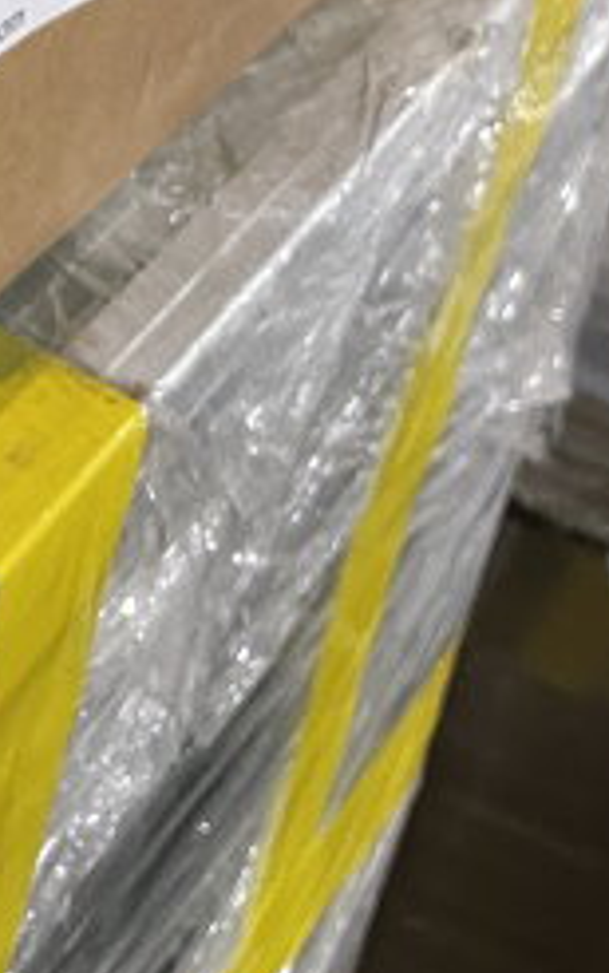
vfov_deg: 20.1
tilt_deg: -20.5
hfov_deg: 12.9
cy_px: -429
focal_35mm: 91
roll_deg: -7.5
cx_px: -530
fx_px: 2414
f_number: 1.6
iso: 160
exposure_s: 1/60
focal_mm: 4.2
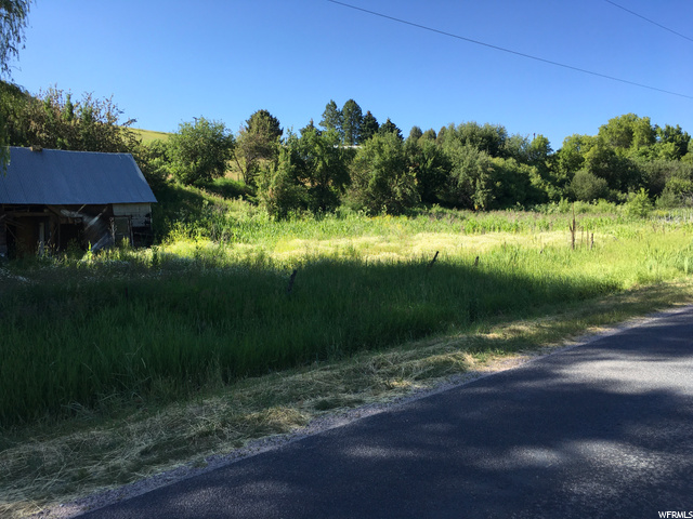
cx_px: 346
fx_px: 581
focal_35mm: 29
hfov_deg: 61.7
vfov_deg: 48.2
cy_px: 260
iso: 25
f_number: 2.2
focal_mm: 4.15
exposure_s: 1/905
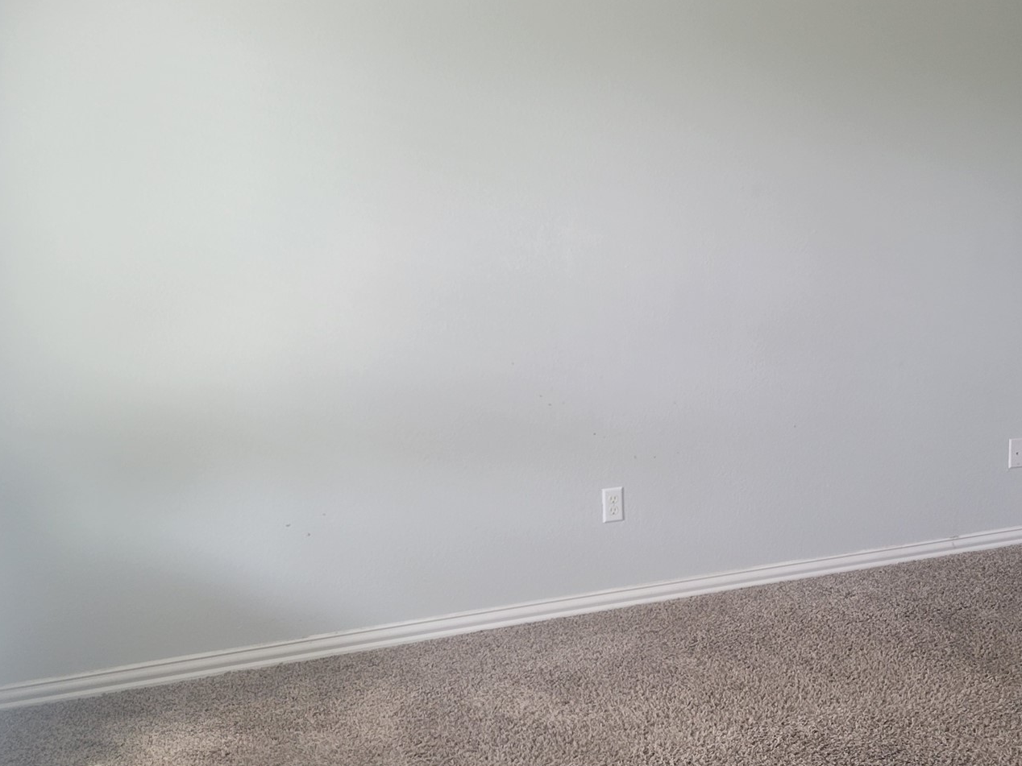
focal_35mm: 42
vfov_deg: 34.3
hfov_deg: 43.9
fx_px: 1240
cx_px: 714
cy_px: 325
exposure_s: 1/120
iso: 160
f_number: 1.8
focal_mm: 5.4
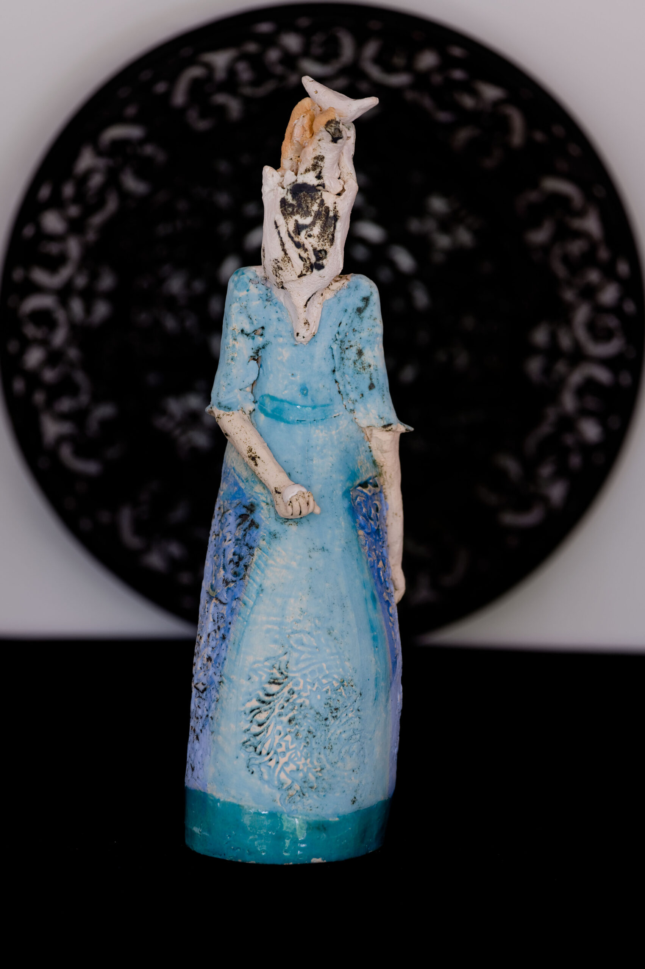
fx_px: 6190
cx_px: 322
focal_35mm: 230
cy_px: 484
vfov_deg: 9.0
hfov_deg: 6.0
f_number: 6.3
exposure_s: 1/60
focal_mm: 230
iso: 500
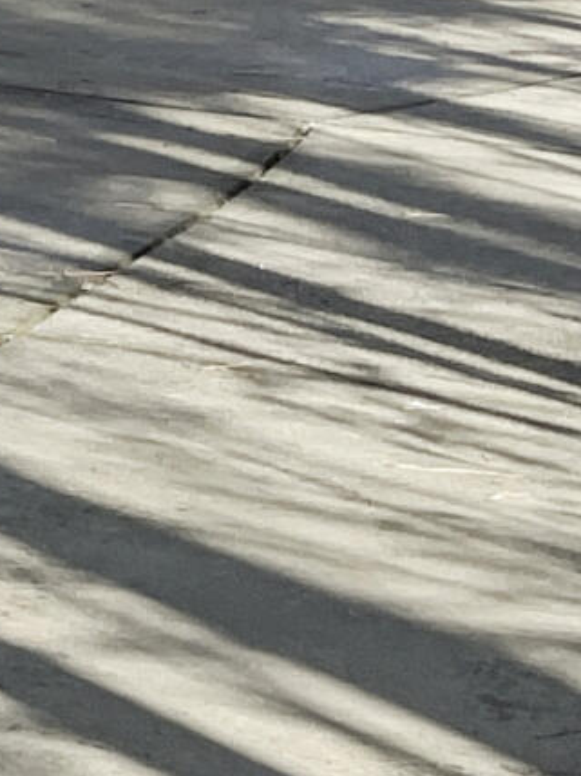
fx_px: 4550
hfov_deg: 6.5
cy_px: 32
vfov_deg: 9.7
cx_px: -1309
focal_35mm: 203
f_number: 1.8
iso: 16
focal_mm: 3
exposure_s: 1/230
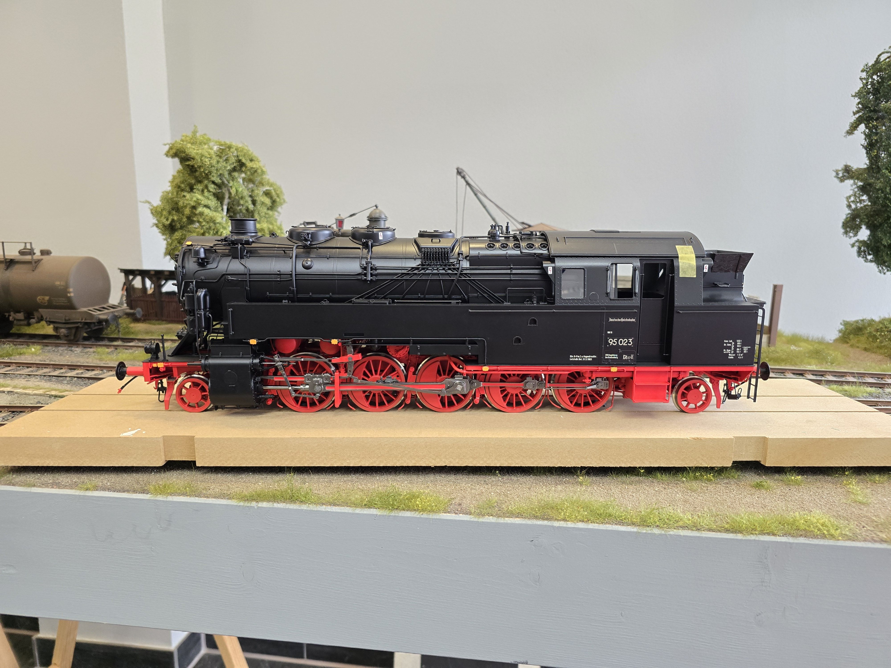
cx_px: 446
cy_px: 334
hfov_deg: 73.9
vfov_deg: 58.9
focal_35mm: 23
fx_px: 592
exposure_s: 1/100
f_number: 1.7
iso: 640
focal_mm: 6.3
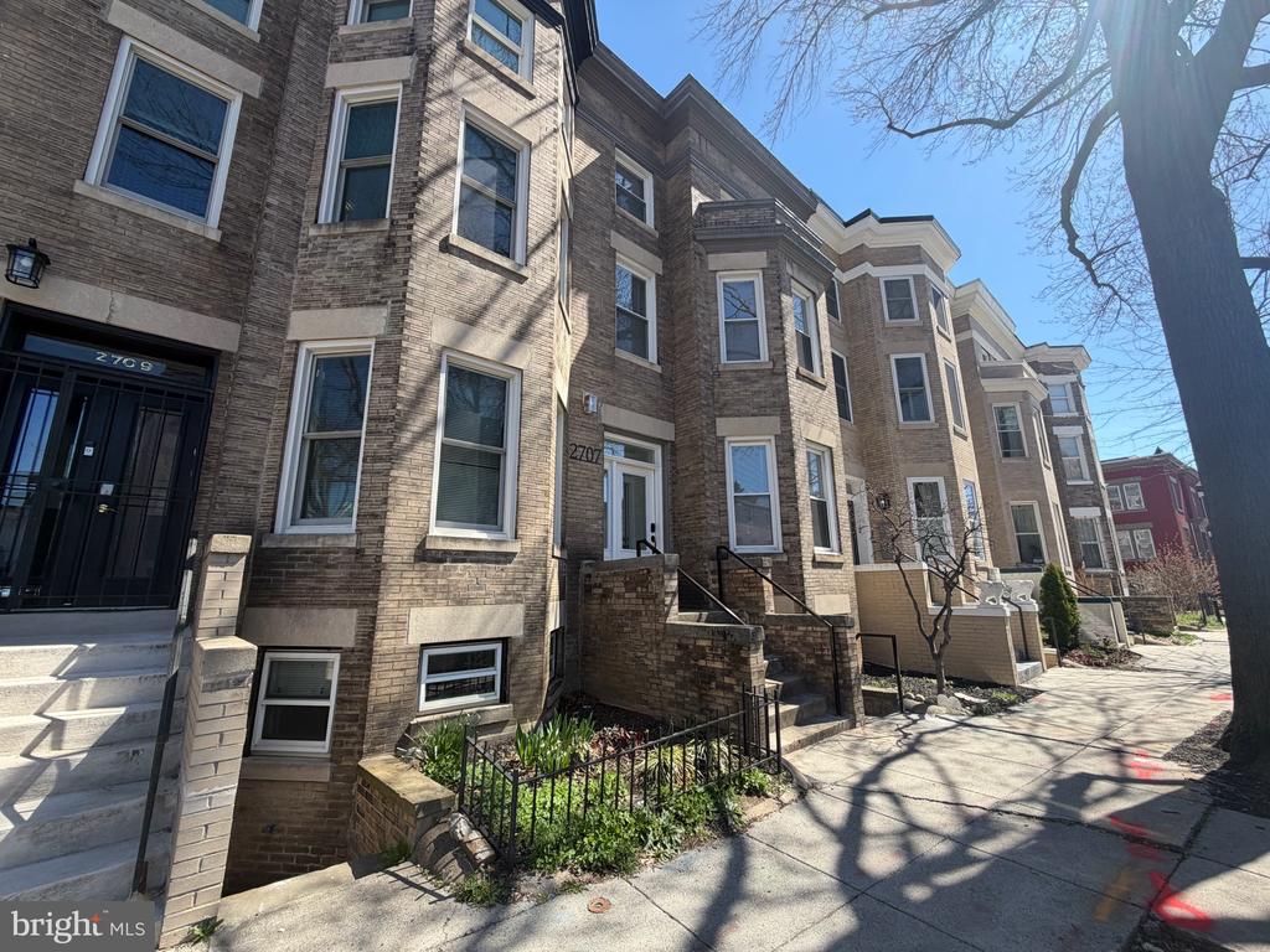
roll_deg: +0.5
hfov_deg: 102.1
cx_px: 635
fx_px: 514
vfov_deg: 85.7
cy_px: 476
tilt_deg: +13.1
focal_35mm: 14
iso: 40
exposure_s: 1/569
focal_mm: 2.22
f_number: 2.2
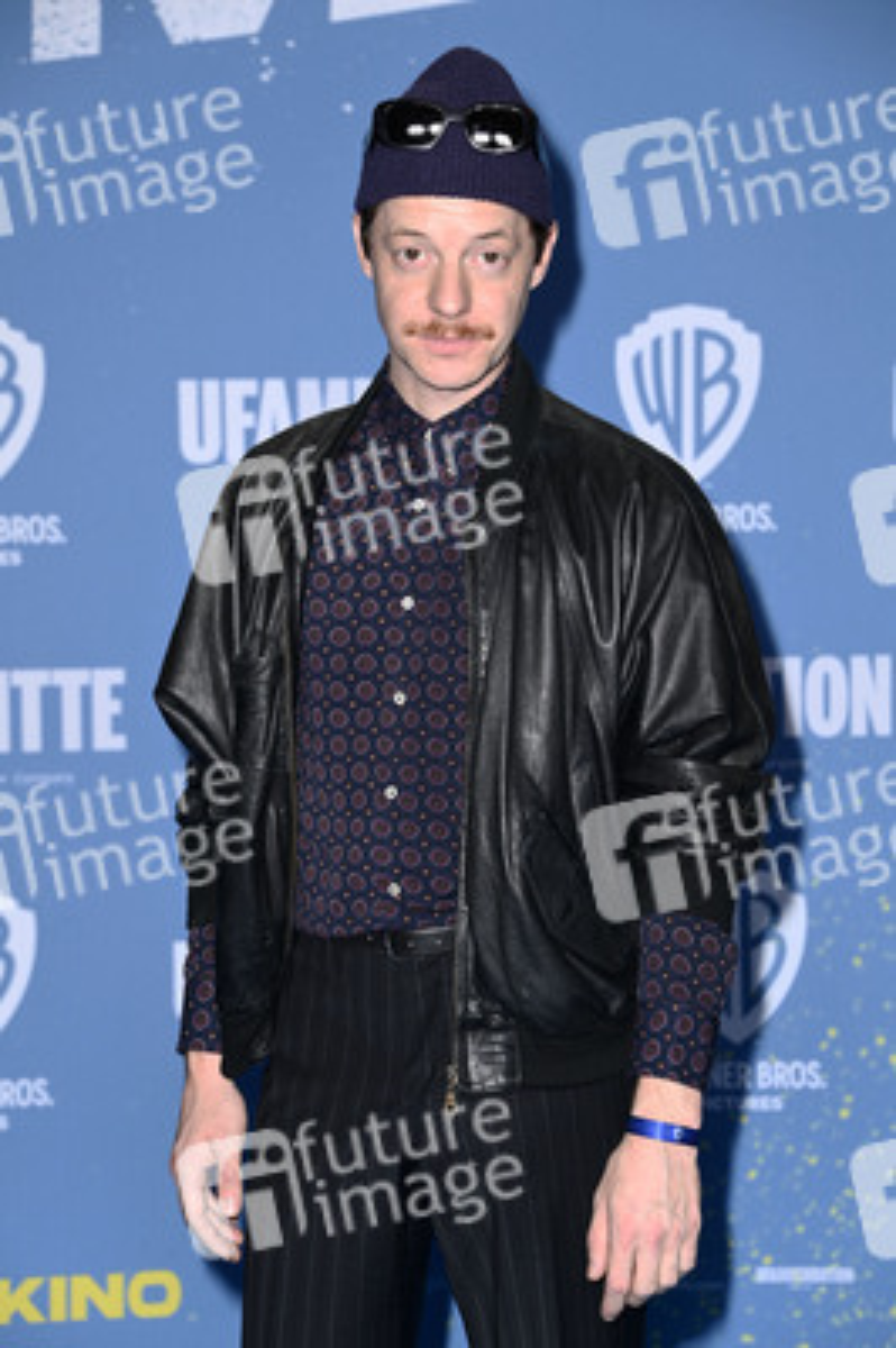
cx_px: 448
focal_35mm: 112
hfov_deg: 12.2
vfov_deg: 18.3
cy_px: 674
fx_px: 4188
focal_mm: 112
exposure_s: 1/250
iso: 1000
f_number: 6.3
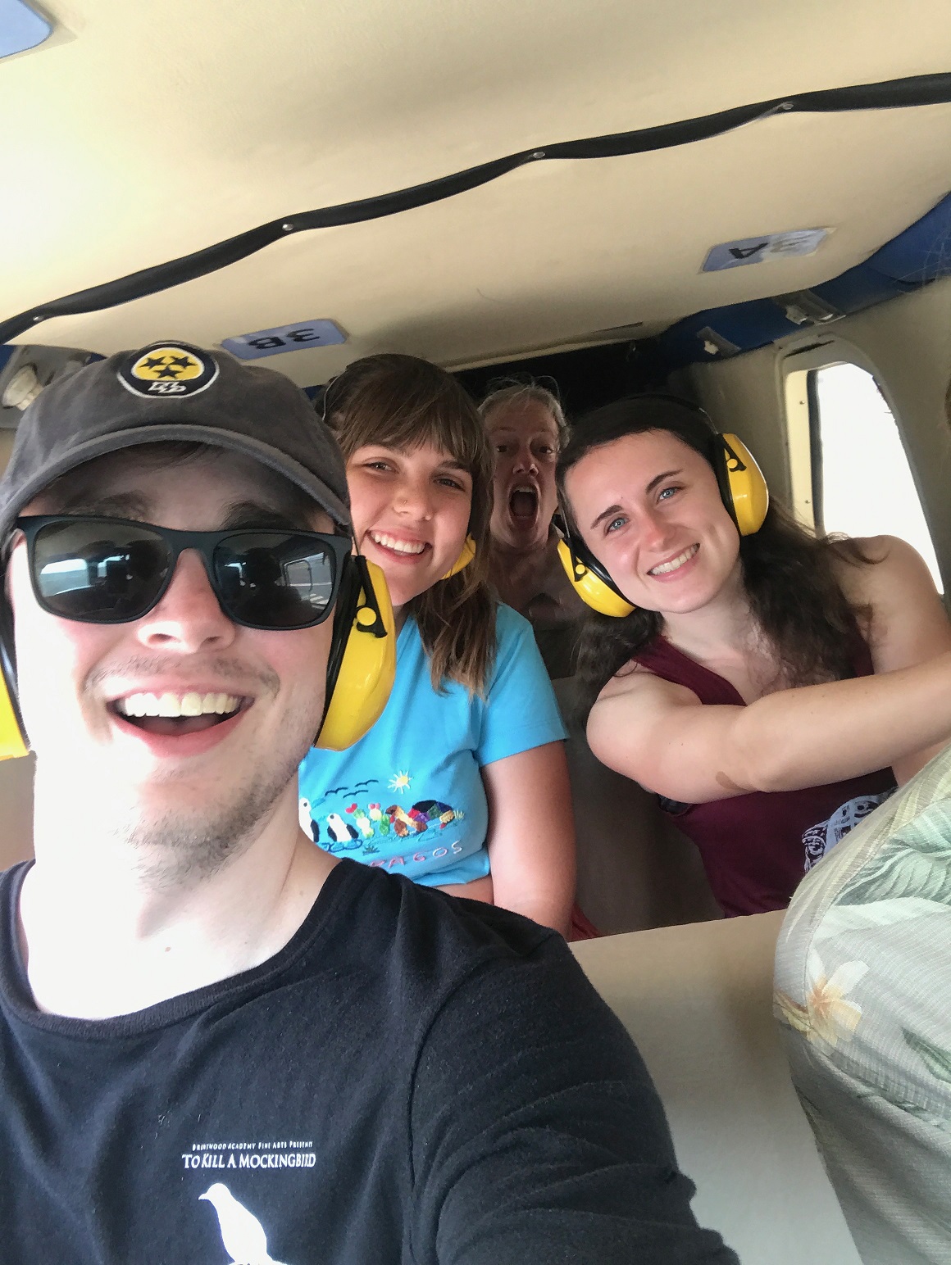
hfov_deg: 44.2
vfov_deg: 56.8
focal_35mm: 32
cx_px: 476
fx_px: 1171
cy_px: 632
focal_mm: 2.87
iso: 25
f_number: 2.2
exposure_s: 1/32
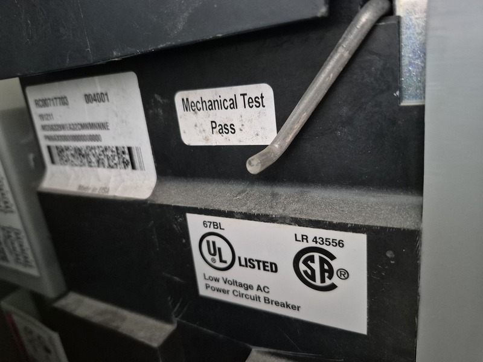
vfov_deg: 58.9
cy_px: 181
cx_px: 242
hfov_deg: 73.9
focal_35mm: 23
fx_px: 321
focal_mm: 5.4
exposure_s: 1/60
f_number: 1.8
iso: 1600
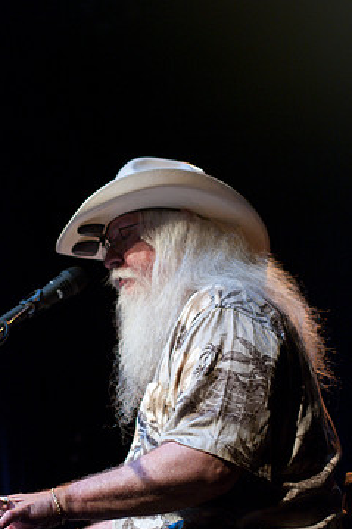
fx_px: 1380
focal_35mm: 94
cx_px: 160
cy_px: 320
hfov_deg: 14.5
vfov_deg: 21.7
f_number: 2.8
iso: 800
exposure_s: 1/90
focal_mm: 50
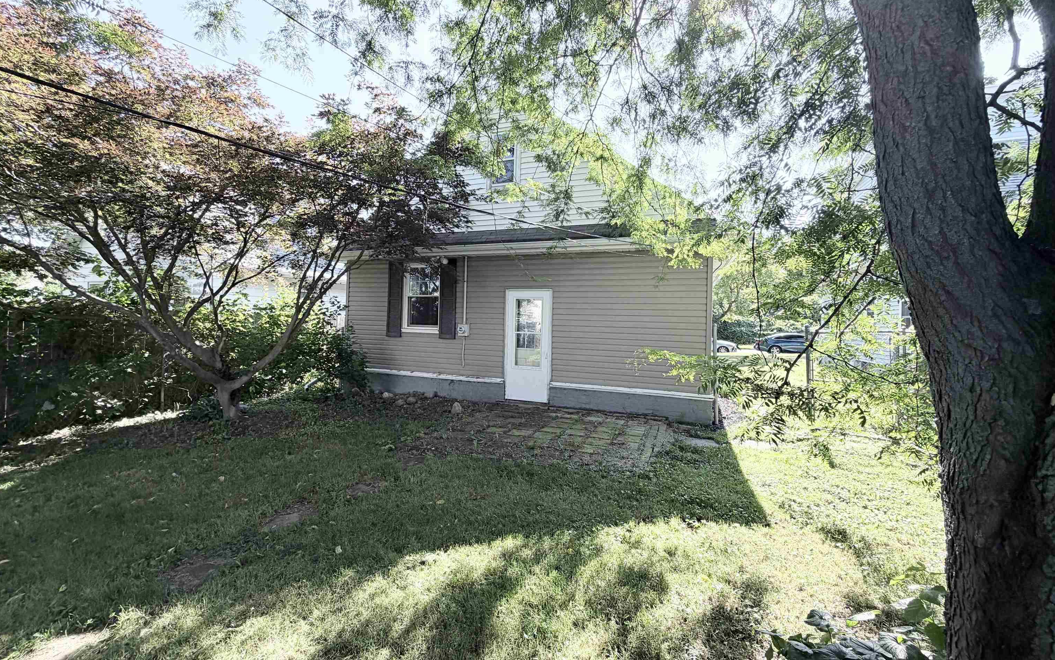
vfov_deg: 74.8
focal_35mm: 15
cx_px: 524
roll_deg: -1.3
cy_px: 321
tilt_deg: +0.1
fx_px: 431
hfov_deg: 101.5
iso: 50
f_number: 2.2
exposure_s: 1/227
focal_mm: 2.22
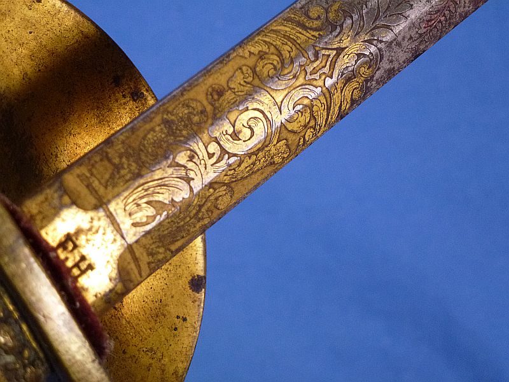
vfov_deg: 16.6
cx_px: 254
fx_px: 1309
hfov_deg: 22.0
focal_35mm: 89
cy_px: 191
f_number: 4.9
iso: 320
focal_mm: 16
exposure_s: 1/80
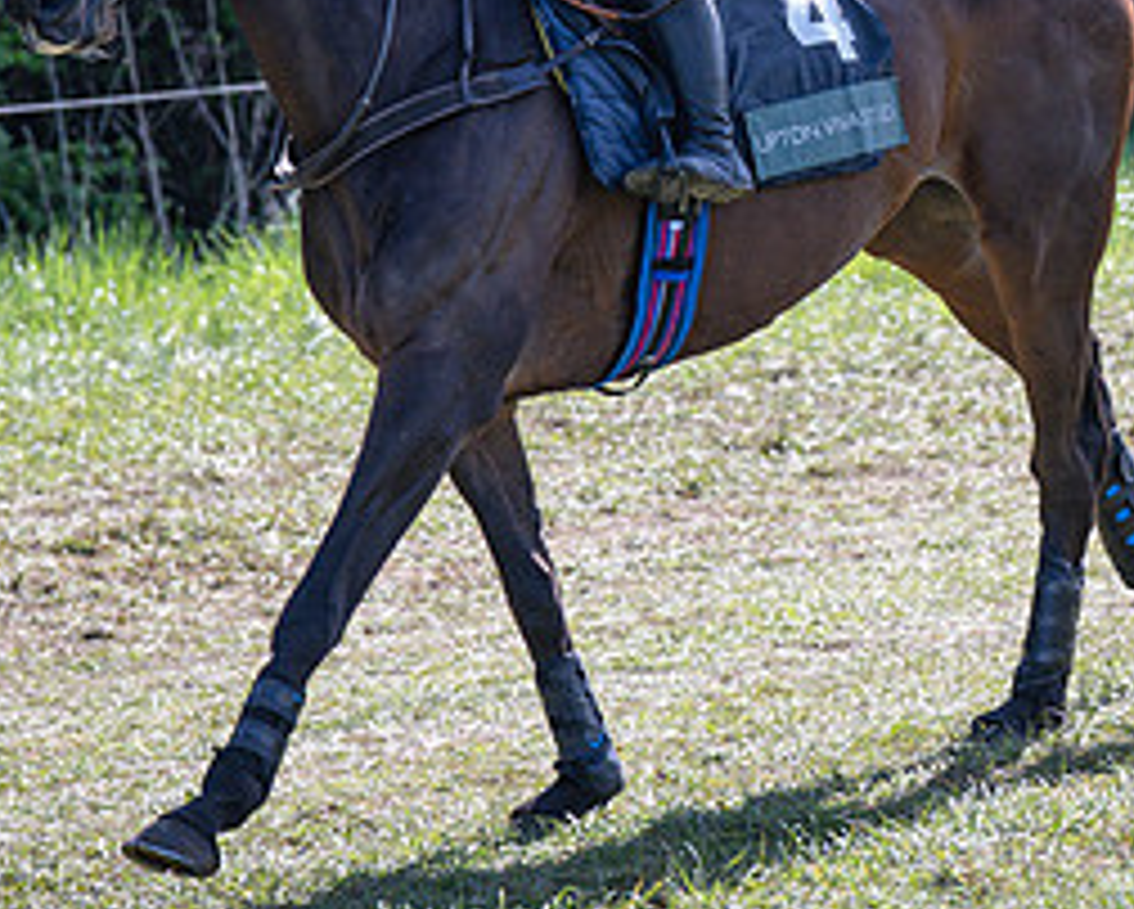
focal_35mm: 354
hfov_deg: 5.5
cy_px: 10
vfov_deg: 4.4
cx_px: 457
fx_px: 11890
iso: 400
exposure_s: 1/1000
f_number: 4
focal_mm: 105
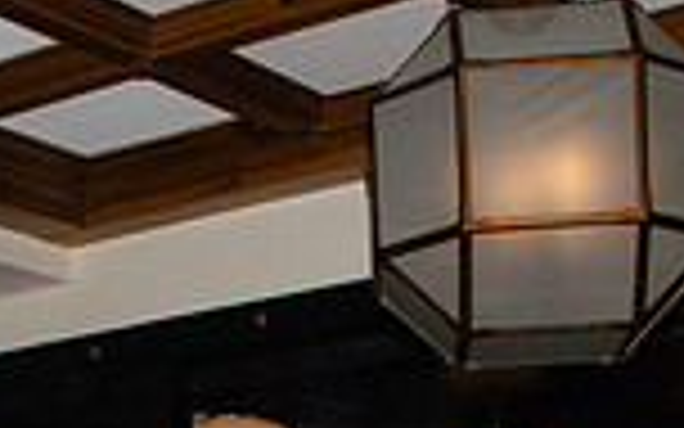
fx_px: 1957
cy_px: 851
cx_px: 22
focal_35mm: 105
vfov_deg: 11.3
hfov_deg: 19.3
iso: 2500
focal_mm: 18
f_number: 16
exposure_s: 1/200
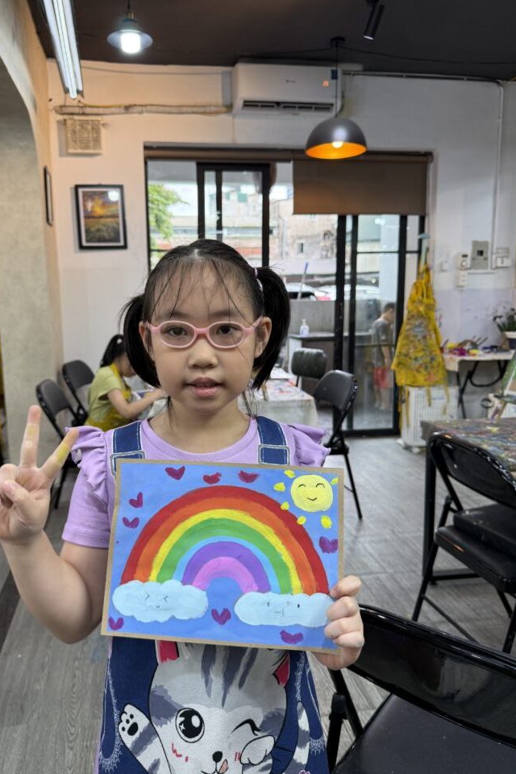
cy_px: 377
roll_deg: +1.0
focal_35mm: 26
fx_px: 559
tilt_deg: -7.9
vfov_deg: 69.4
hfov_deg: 49.4
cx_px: 220
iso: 100
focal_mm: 6.76
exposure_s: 1/100
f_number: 1.78
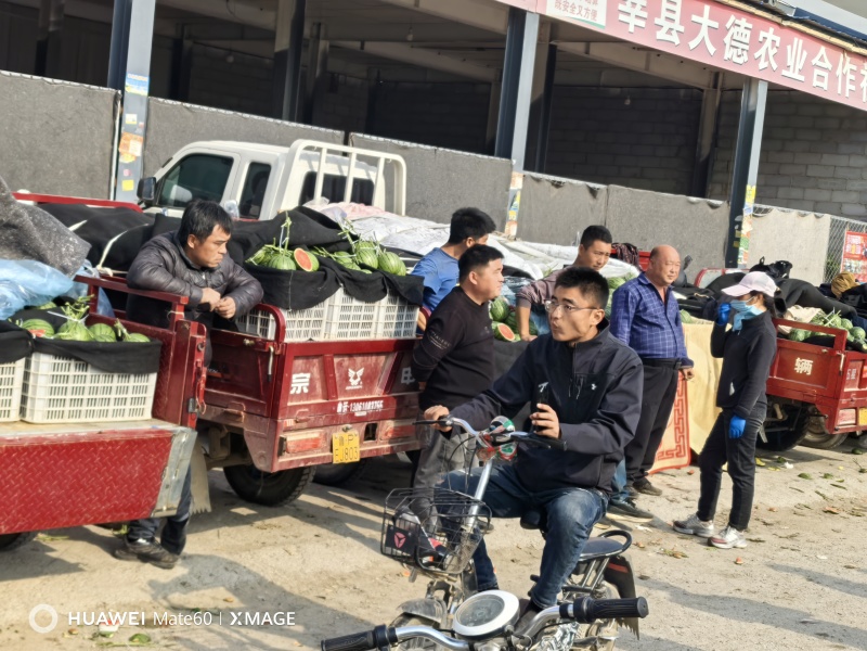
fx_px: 1603
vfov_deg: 22.9
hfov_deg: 30.3
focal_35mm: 64
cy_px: 326
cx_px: 434
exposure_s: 1/3205
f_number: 1.4
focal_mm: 5.75
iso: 50
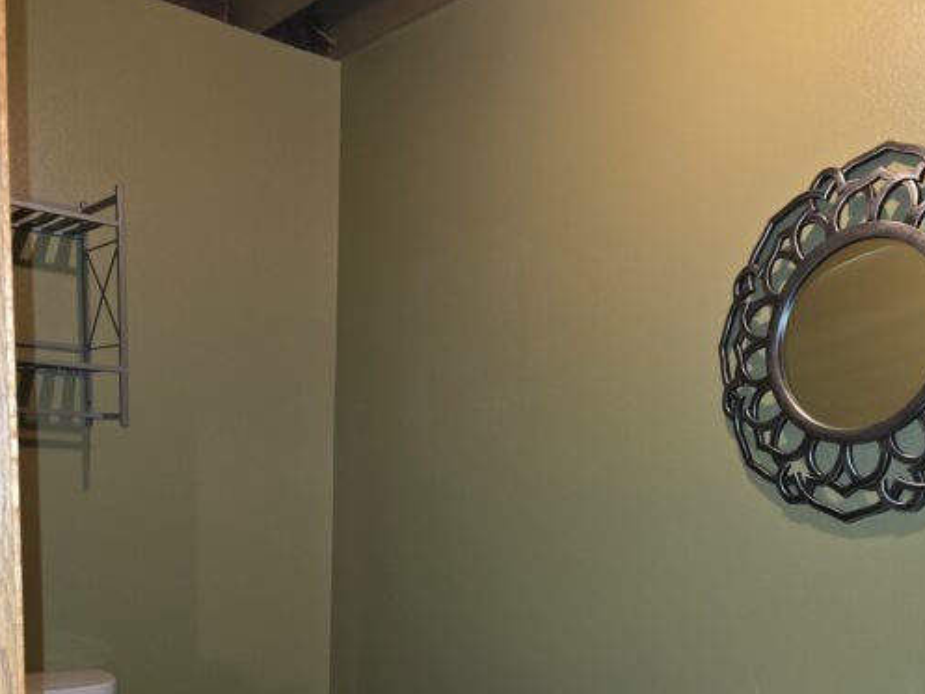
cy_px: 620
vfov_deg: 36.4
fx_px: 989
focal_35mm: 37
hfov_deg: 49.9
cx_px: 540
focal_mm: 6.3
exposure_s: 1/12.9
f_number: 1.7
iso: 125
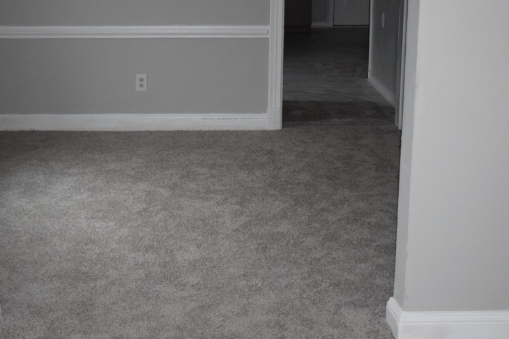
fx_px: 915
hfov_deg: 31.0
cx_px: 204
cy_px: 130
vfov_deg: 20.9
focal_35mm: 65
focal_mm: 29
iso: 2200
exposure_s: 1/60
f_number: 4.2
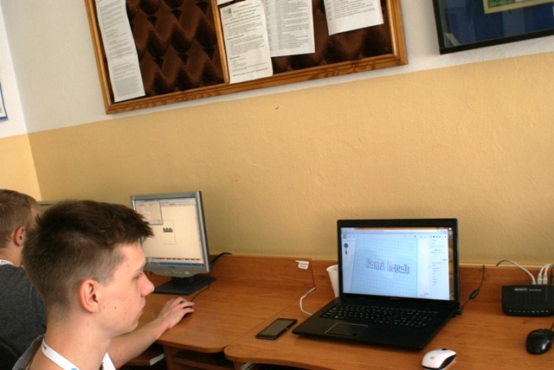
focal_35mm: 39
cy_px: 185
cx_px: 277
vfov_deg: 34.3
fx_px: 601
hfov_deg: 49.5
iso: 400
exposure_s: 1/80
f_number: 5.6
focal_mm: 26
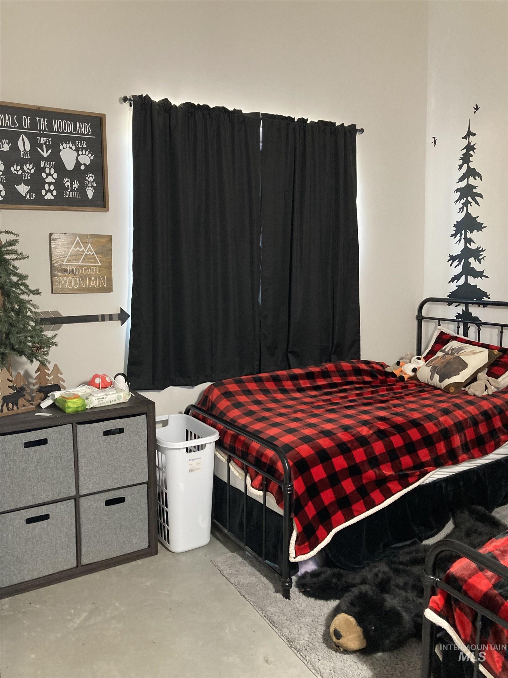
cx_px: 254
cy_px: 339
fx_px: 548
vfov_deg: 63.4
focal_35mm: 28
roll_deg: +0.6
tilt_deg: -6.2
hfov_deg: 49.7
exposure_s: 1/30
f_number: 1.8
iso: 400
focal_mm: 3.99
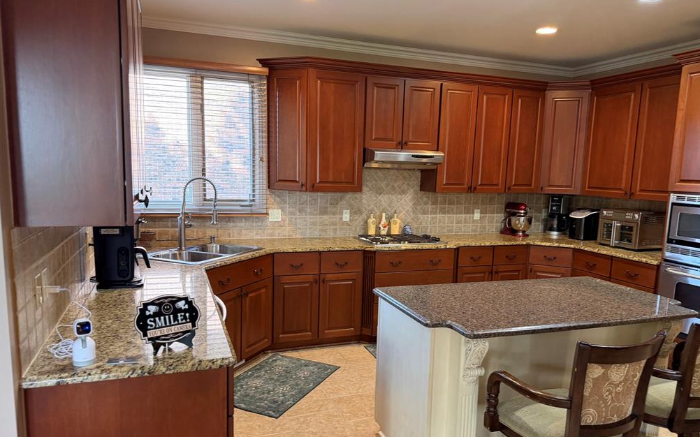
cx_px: 356
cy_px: 240
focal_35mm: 26
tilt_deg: -9.2
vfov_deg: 47.5
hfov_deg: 70.4
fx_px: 496
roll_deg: -1.5
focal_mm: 6.76
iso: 400
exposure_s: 1/60
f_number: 1.78
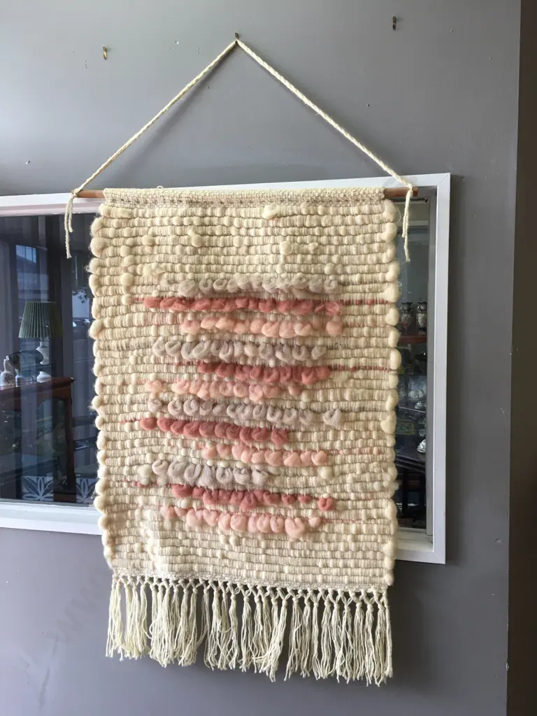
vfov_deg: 61.7
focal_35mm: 29
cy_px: 358
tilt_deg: -2.6
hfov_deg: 48.2
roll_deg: -0.1
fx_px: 600
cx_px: 268
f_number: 2.2
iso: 25
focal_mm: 4.15
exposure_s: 1/33
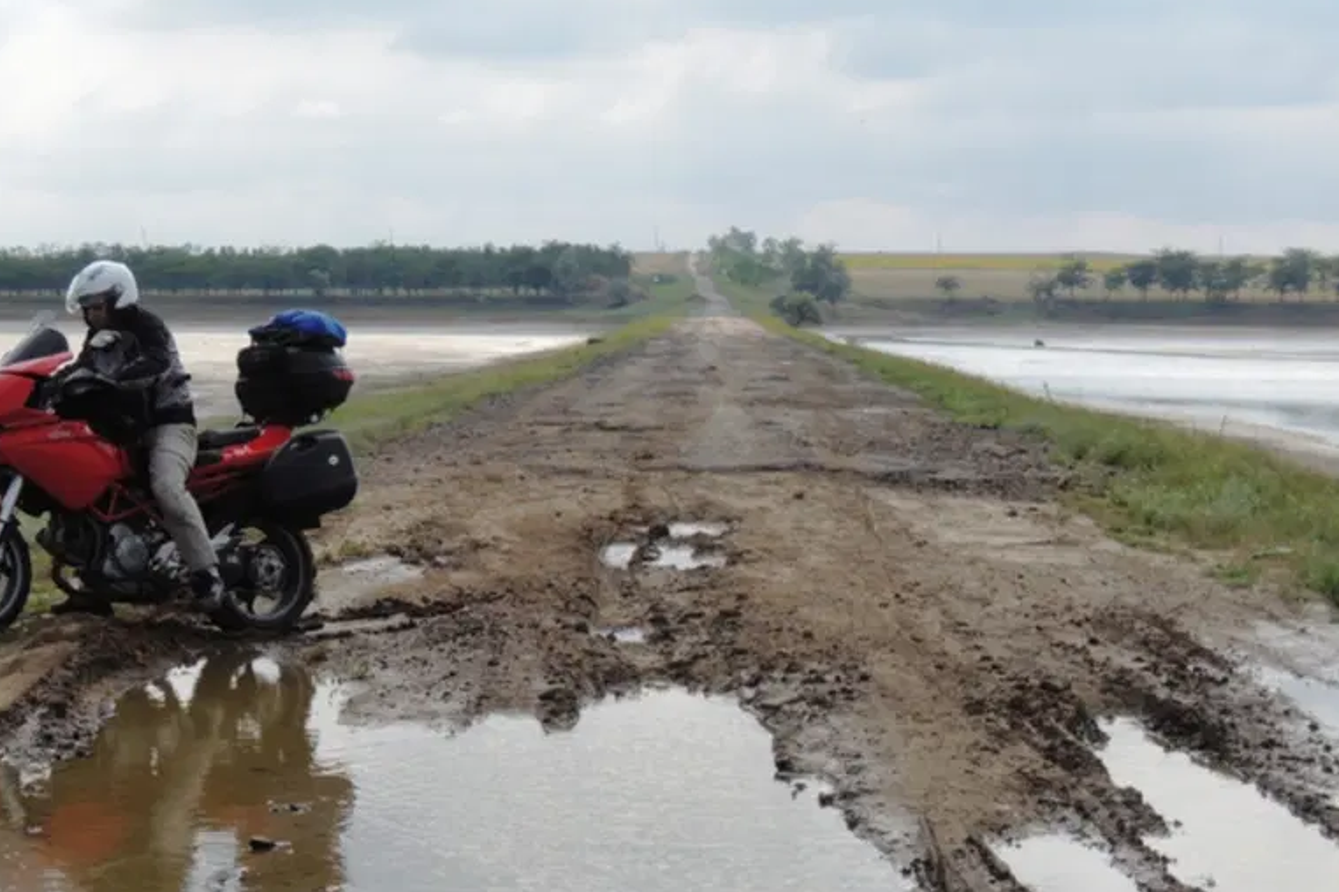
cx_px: 318
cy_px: 749
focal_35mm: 82
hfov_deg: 24.5
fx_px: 3049
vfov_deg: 16.5
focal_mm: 9
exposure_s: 1/1250
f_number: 3.7
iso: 100
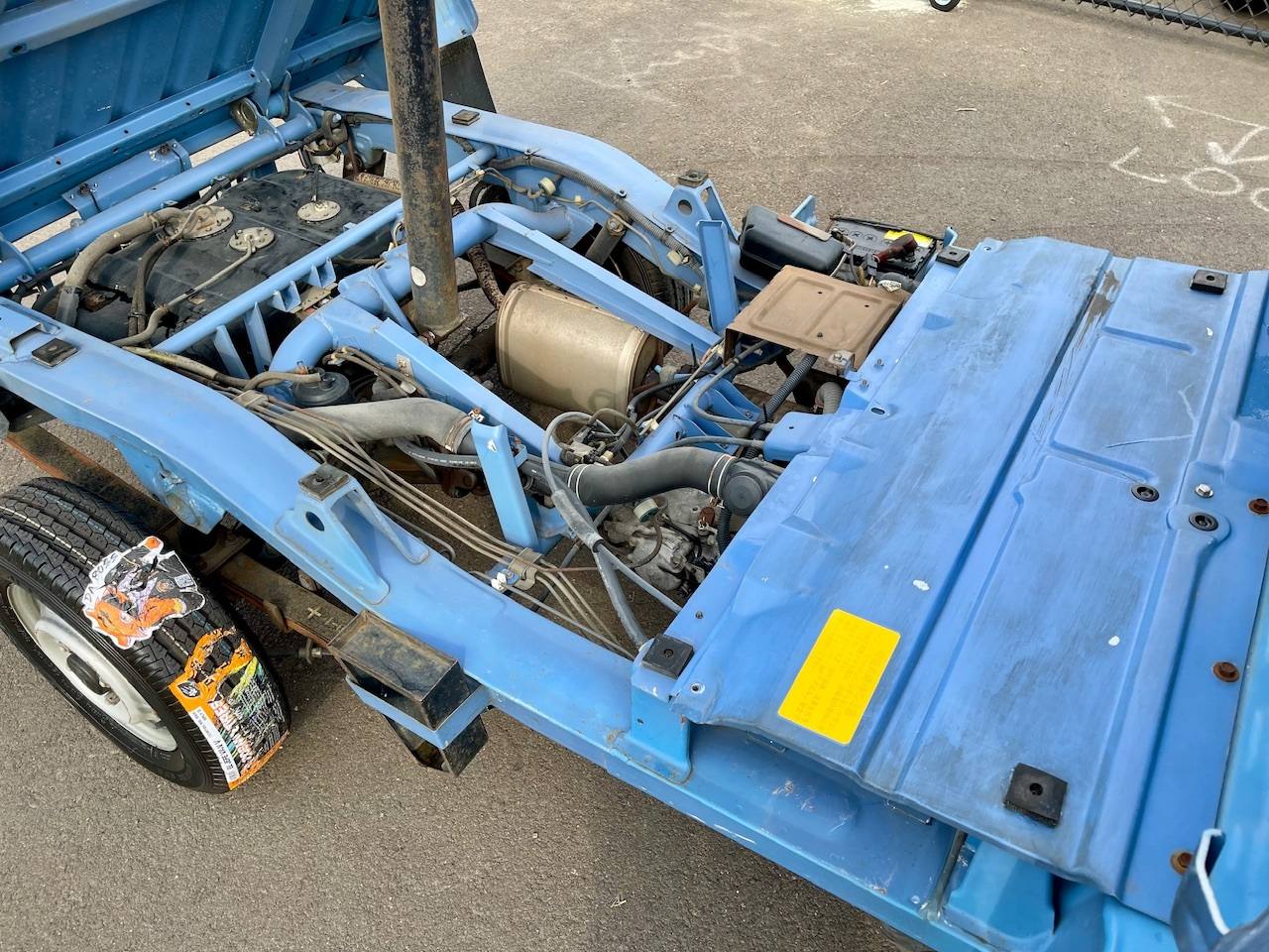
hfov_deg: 69.4
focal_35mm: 25
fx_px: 916
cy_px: 476
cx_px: 634
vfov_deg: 54.9
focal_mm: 5.1
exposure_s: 1/569
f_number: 1.6
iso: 32
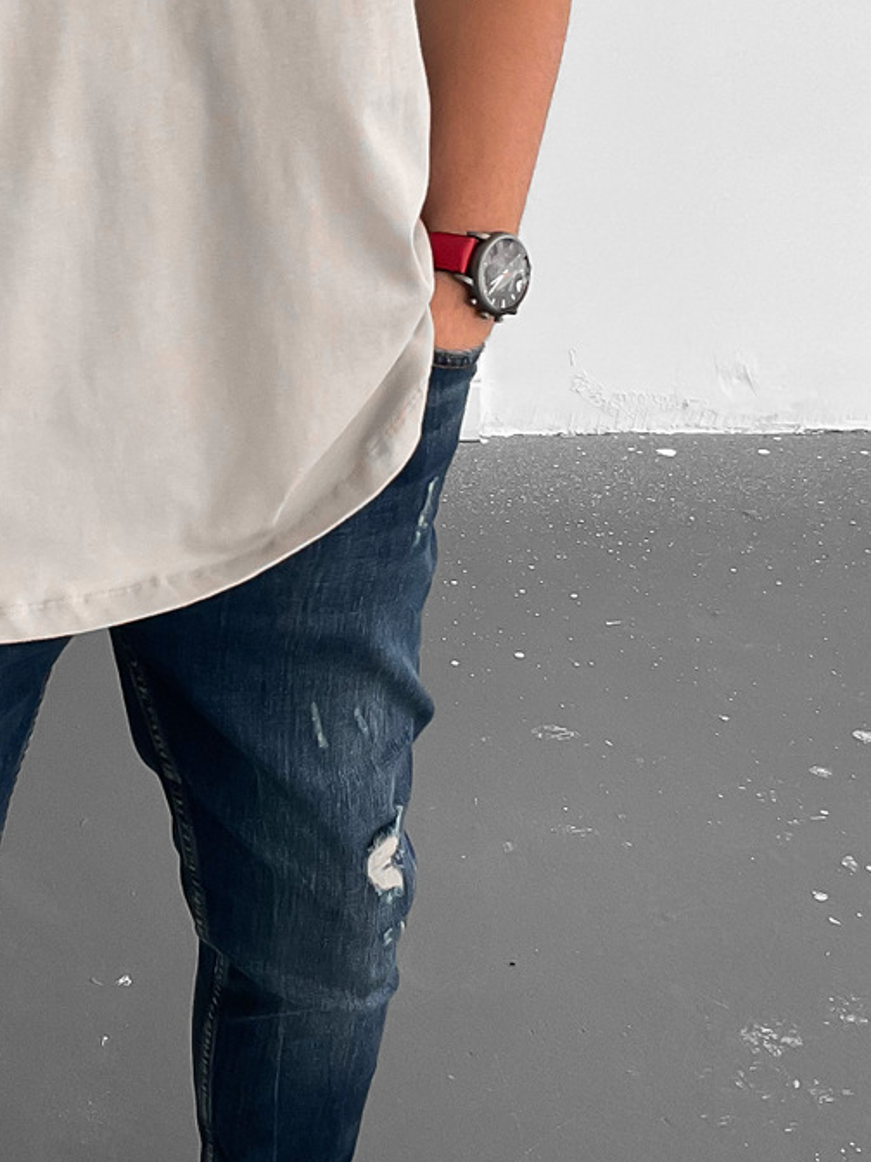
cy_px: 368
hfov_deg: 20.9
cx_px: 85
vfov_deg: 28.0
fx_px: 2315
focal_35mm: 69
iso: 64
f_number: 1.8
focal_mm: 3
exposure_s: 1/120
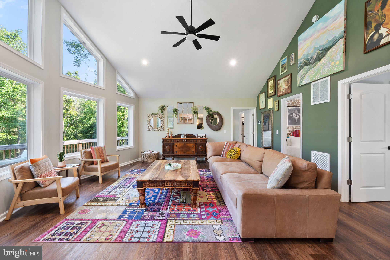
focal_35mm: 15
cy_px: 130
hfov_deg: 100.4
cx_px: 195
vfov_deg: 77.3
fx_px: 162
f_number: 8
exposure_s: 1/5
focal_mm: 10
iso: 400
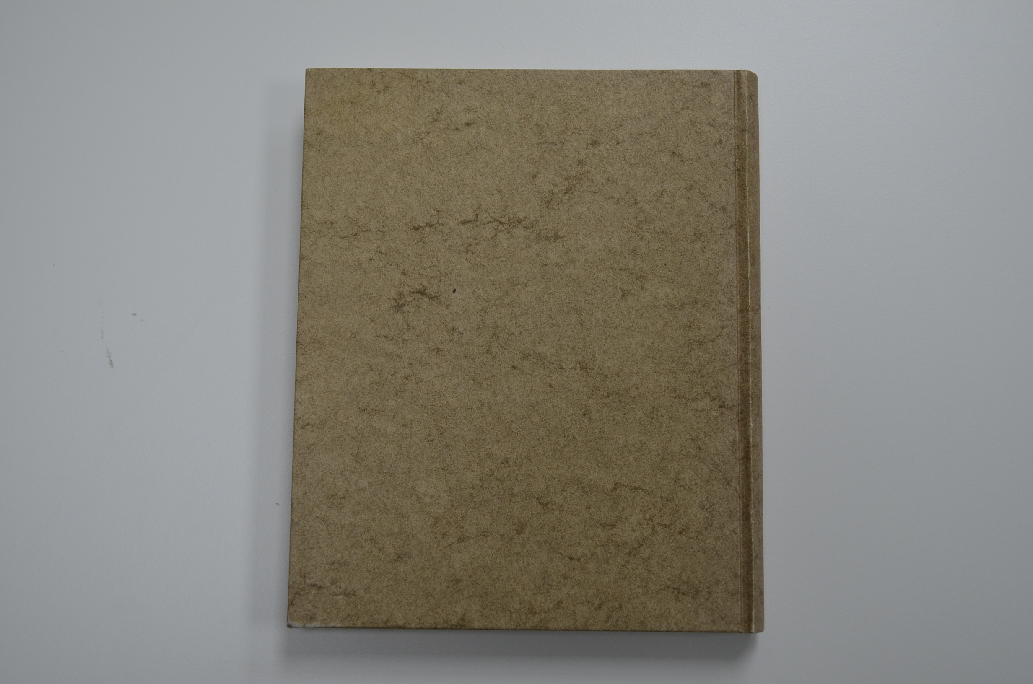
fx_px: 1460
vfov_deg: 26.4
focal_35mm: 51
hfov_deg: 39.0
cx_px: 516
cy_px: 342
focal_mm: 34
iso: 400
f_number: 5.6
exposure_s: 1/125
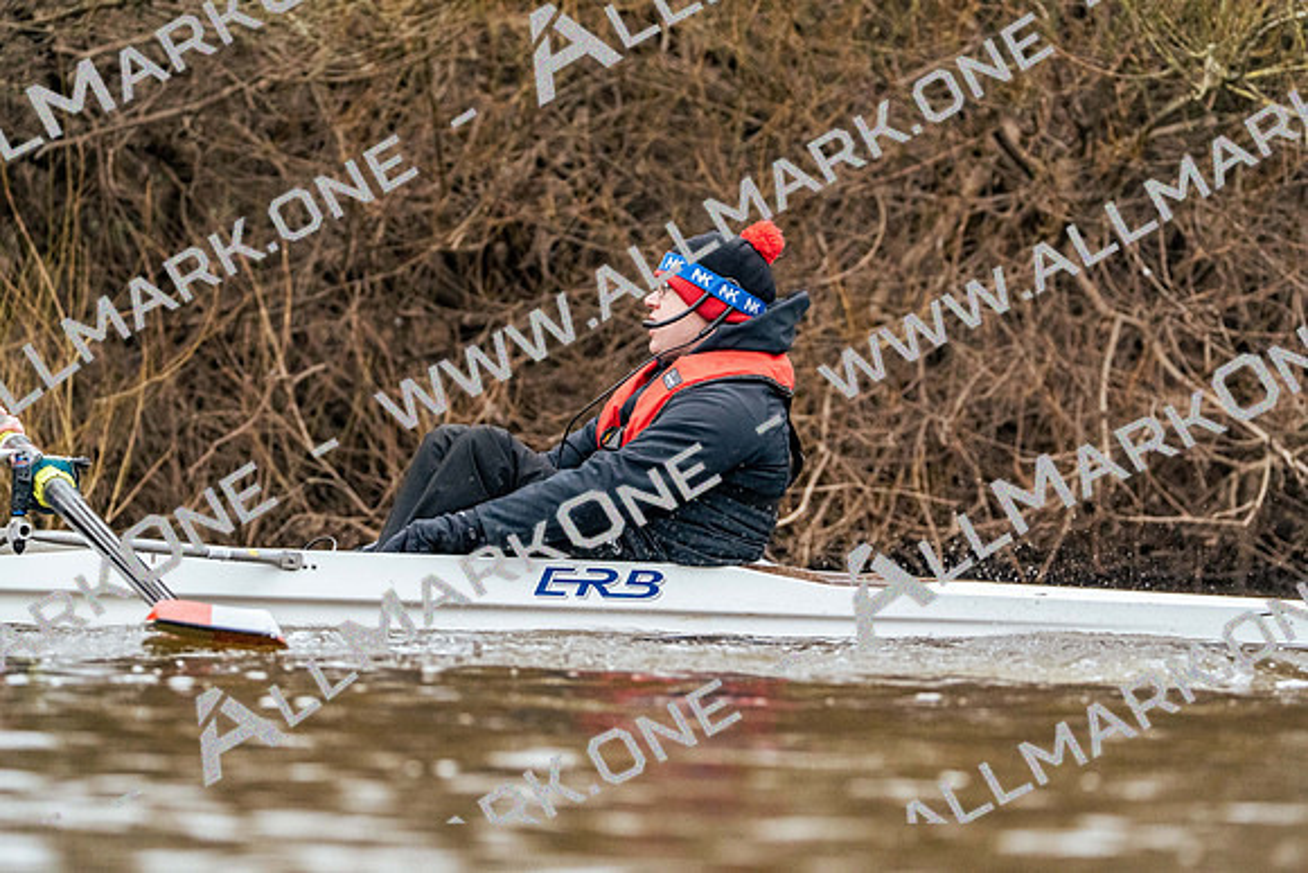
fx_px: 13882
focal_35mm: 382
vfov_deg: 3.6
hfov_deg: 5.4
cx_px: 654
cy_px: 436
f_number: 7.1
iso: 8000
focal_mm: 382
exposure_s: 1/2000
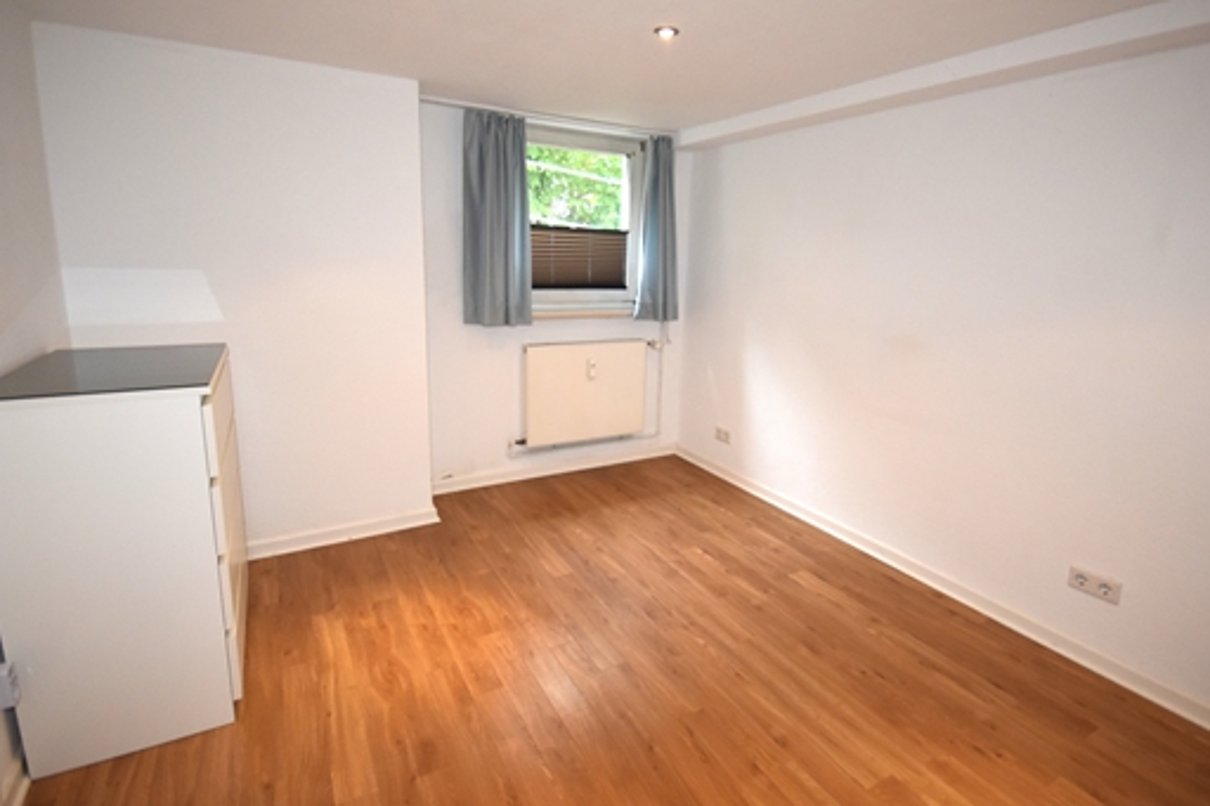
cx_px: 612
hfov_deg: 93.3
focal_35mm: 17
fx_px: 571
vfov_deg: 70.2
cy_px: 362
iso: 1250
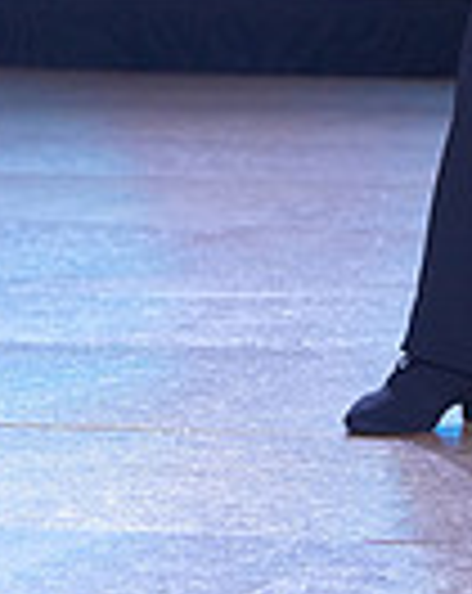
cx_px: 730
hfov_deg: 3.2
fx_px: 8323
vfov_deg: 4.1
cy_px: -230
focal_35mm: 475
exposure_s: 1/400
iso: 1600
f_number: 5.6
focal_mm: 115
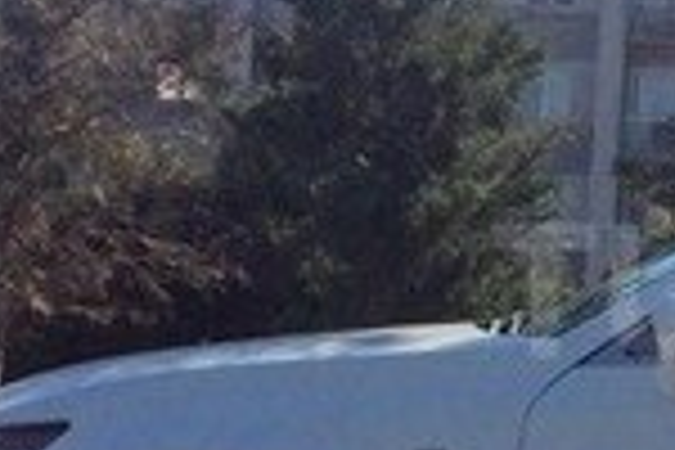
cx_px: 954
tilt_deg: +1.1
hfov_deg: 14.6
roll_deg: -1.6
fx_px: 2494
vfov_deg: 10.3
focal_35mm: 133
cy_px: 290
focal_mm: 4.15
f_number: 2.2
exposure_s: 1/3731
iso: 32
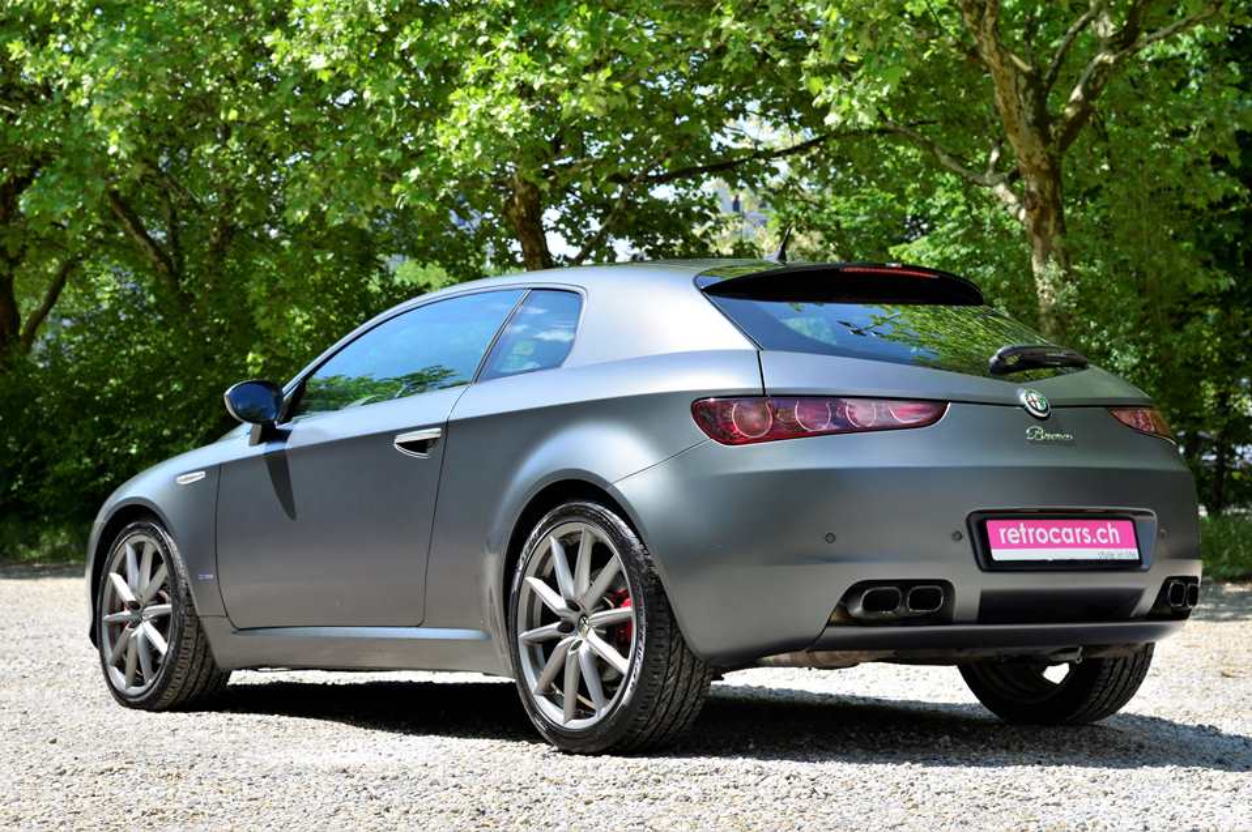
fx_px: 2154
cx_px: 626
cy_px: 416
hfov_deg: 32.4
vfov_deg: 21.9
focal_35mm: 62
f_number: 8
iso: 100
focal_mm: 62
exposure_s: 1/125
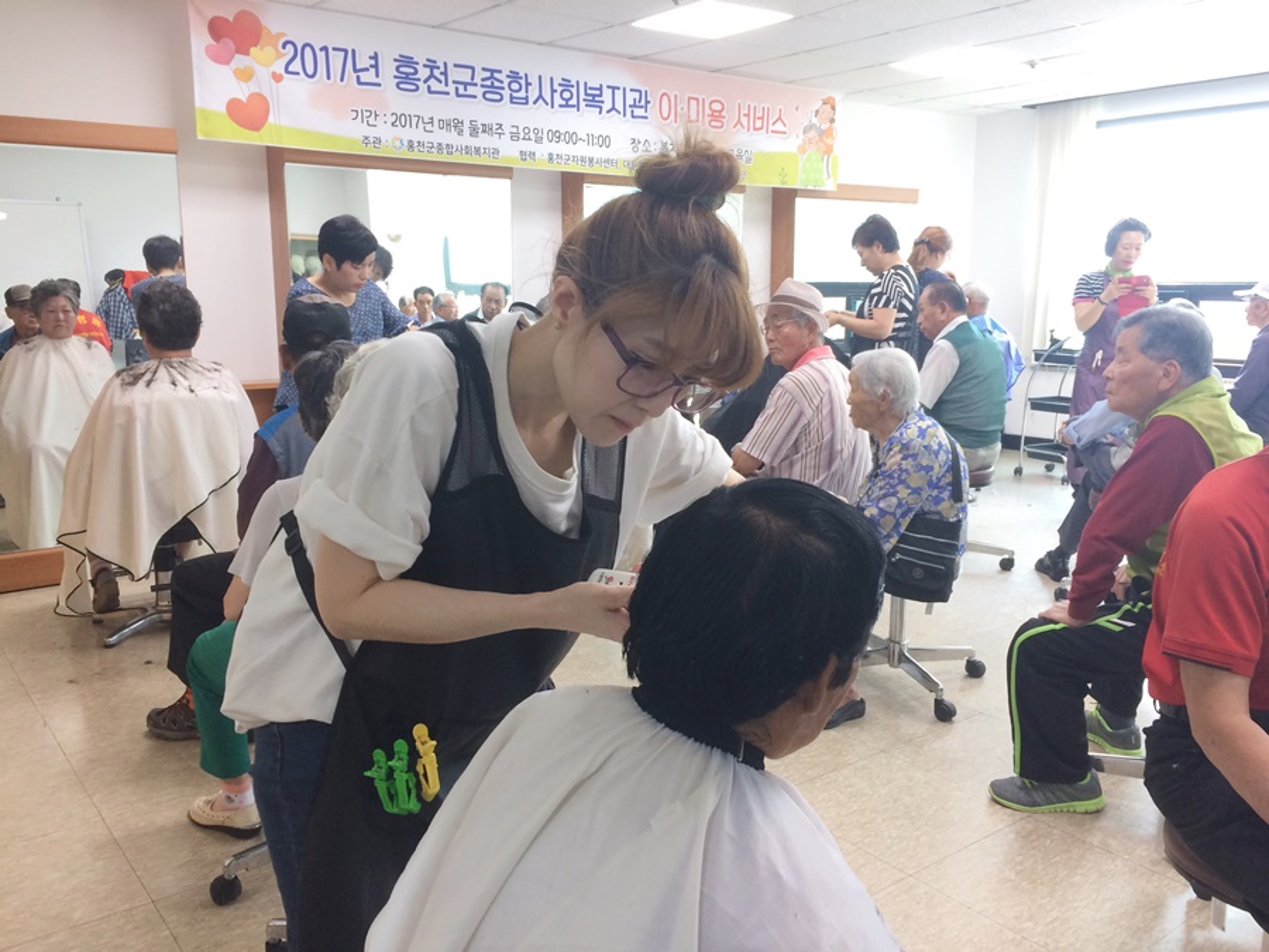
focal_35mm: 29
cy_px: 476
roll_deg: +1.9
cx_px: 634
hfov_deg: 61.7
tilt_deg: -11.6
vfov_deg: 48.2
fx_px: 1063
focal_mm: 4.15
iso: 32
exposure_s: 1/30
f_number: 2.2
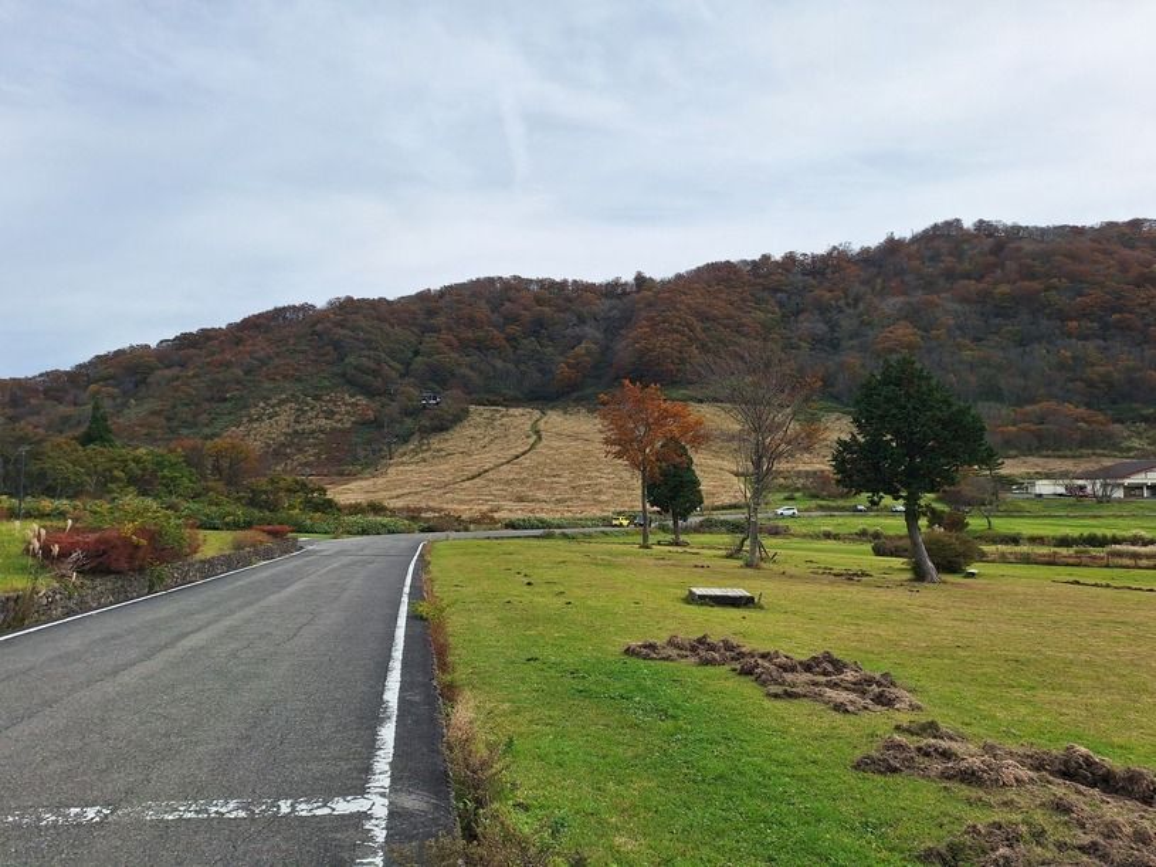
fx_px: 768
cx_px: 578
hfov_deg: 73.9
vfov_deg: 58.9
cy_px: 434
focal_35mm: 23
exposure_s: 1/4184
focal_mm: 5.54
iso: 40
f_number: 1.8
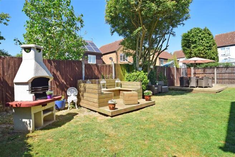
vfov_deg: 63.2
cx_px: 118
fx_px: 127
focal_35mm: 20
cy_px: 78
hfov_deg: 85.4
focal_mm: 13
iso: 200
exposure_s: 1/400
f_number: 7.1
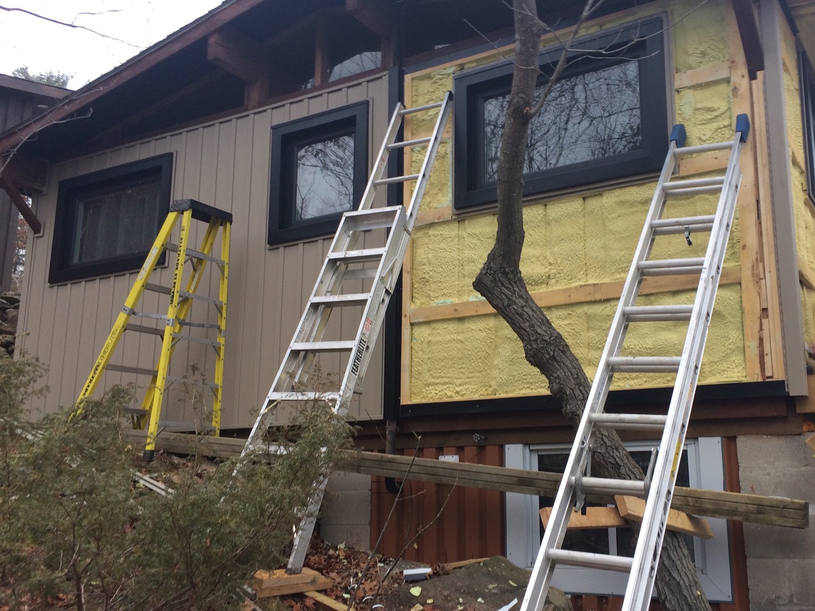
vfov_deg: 48.2
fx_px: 683
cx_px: 408
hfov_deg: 61.7
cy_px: 306
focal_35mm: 29
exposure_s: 1/40
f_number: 2.2
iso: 32
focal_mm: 4.15
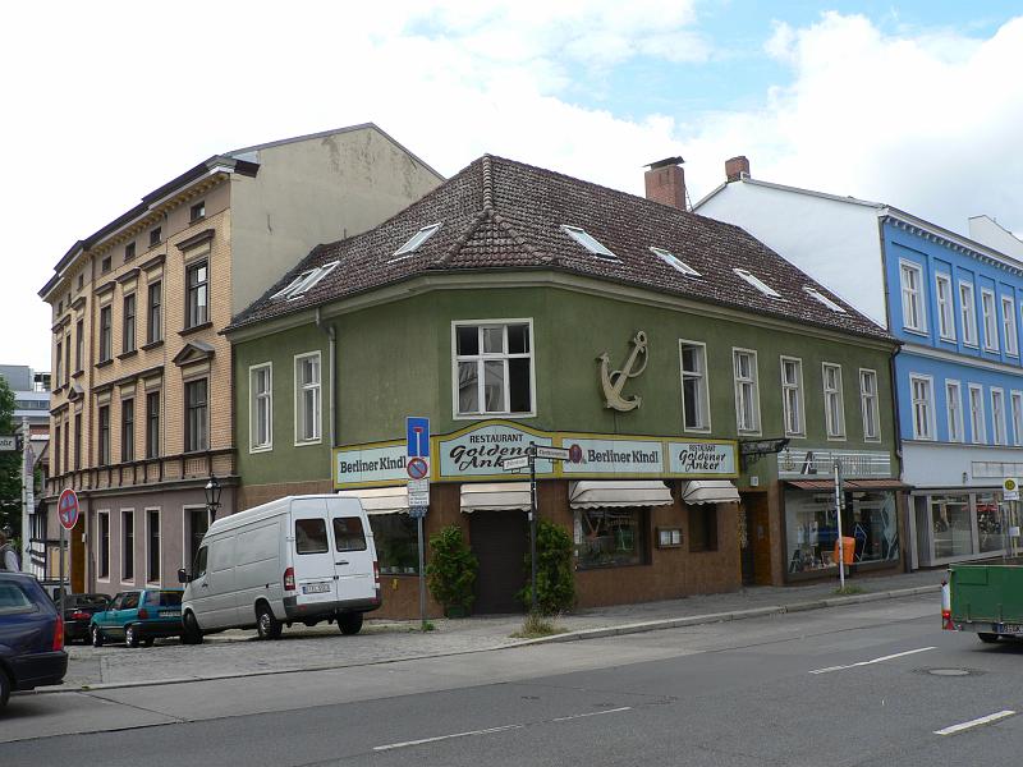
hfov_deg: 51.4
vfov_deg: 39.7
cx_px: 512
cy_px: 384
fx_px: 1064
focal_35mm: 36
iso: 80
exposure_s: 1/400
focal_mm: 6
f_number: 4.5
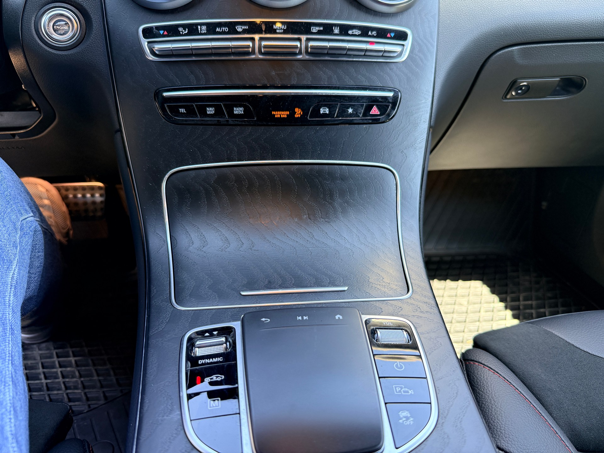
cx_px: 302
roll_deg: -1.5
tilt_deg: -32.5
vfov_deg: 56.8
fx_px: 419
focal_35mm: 24
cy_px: 226
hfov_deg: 71.6
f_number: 1.78
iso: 160
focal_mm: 6.76
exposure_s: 1/135
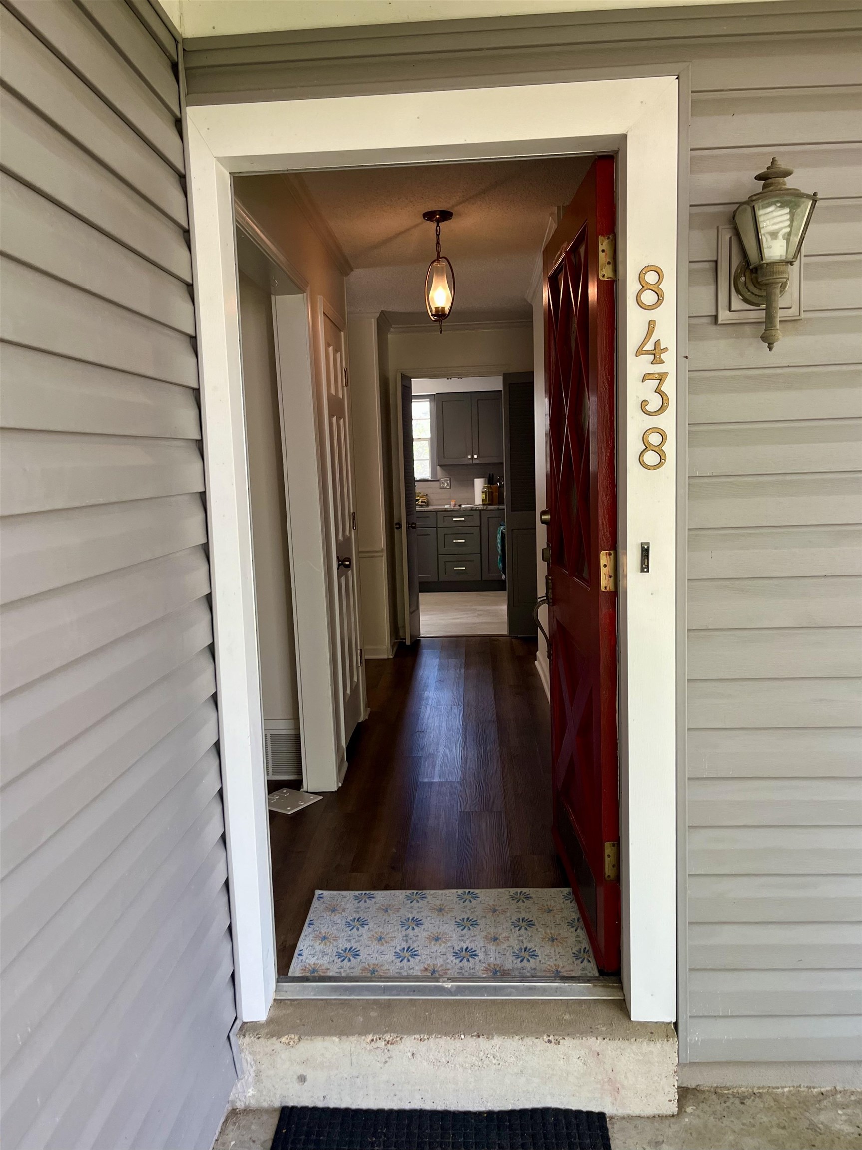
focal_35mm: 26
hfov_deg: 53.0
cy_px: 575
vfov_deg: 67.3
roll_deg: +3.4
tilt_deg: -6.1
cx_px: 431
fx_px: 864
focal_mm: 5.1
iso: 125
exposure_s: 1/118
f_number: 1.6
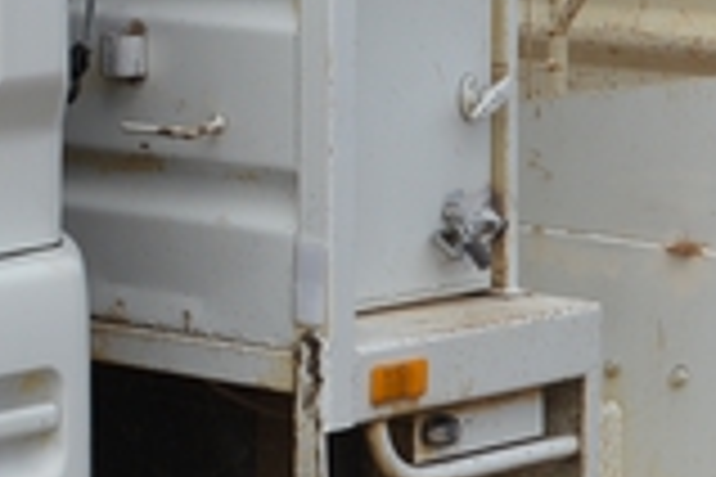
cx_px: -212
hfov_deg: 8.9
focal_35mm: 227
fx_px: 4514
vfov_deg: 6.0
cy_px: -50
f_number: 8
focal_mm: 35
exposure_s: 1/250
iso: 160
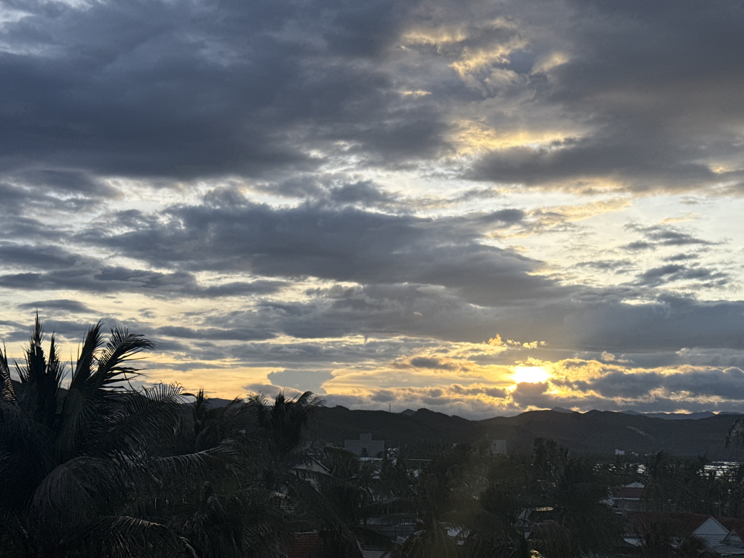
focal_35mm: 48
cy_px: 279
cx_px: 372
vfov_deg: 30.3
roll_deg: -1.1
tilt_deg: +9.9
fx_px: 1032
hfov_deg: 39.7
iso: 64
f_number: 1.78
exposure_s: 1/1931
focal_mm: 6.76
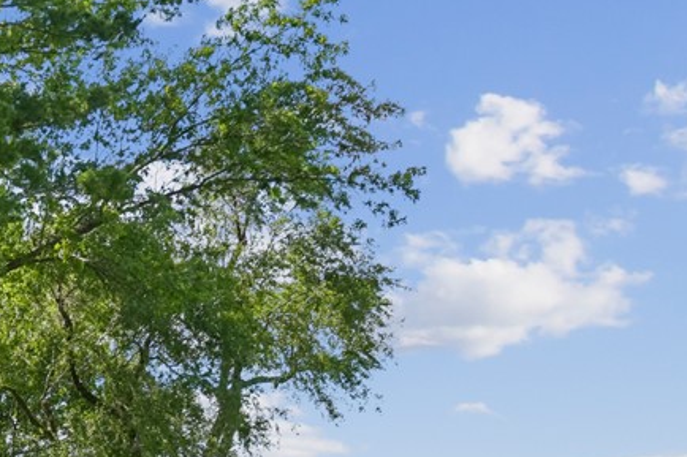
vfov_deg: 14.8
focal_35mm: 86
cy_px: 676
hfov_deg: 21.0
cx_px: -265
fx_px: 1640
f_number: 8
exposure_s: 1/1250
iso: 800
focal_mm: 22
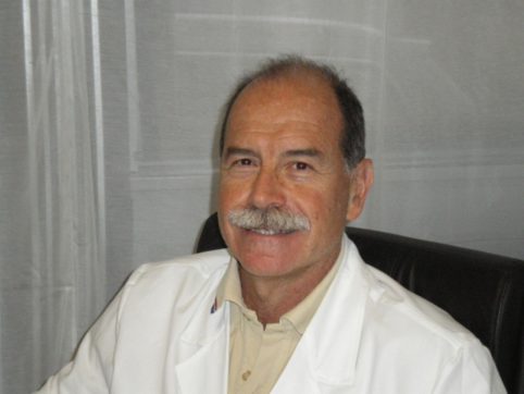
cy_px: 197
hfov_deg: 21.1
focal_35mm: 93
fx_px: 1408
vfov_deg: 15.9
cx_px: 262
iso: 800
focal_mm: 16.3
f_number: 5.5
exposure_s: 1/80
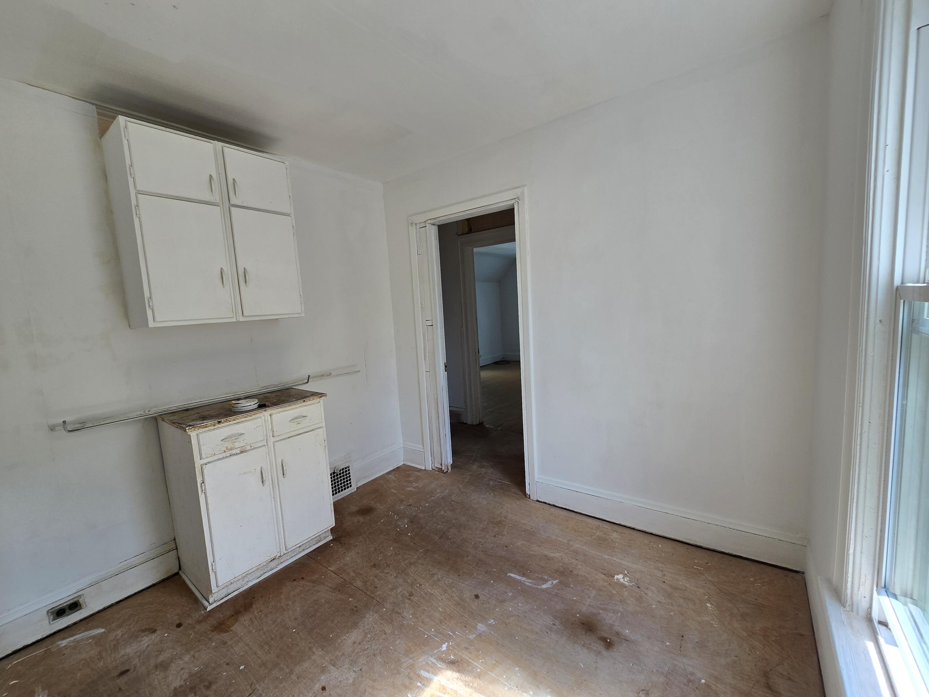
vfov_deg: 89.9
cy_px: 348
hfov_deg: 106.2
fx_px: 349
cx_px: 464
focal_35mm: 13
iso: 50
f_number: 2.2
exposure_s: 1/131
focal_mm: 2.2
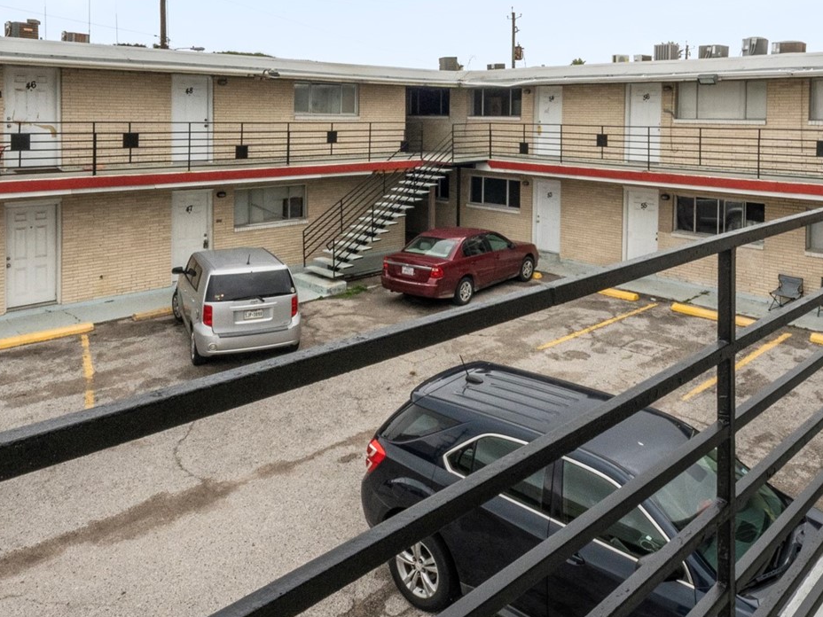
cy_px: 114
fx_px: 642
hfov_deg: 65.3
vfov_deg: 48.2
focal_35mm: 27
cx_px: 435
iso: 800
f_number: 9
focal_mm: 12
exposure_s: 1/30
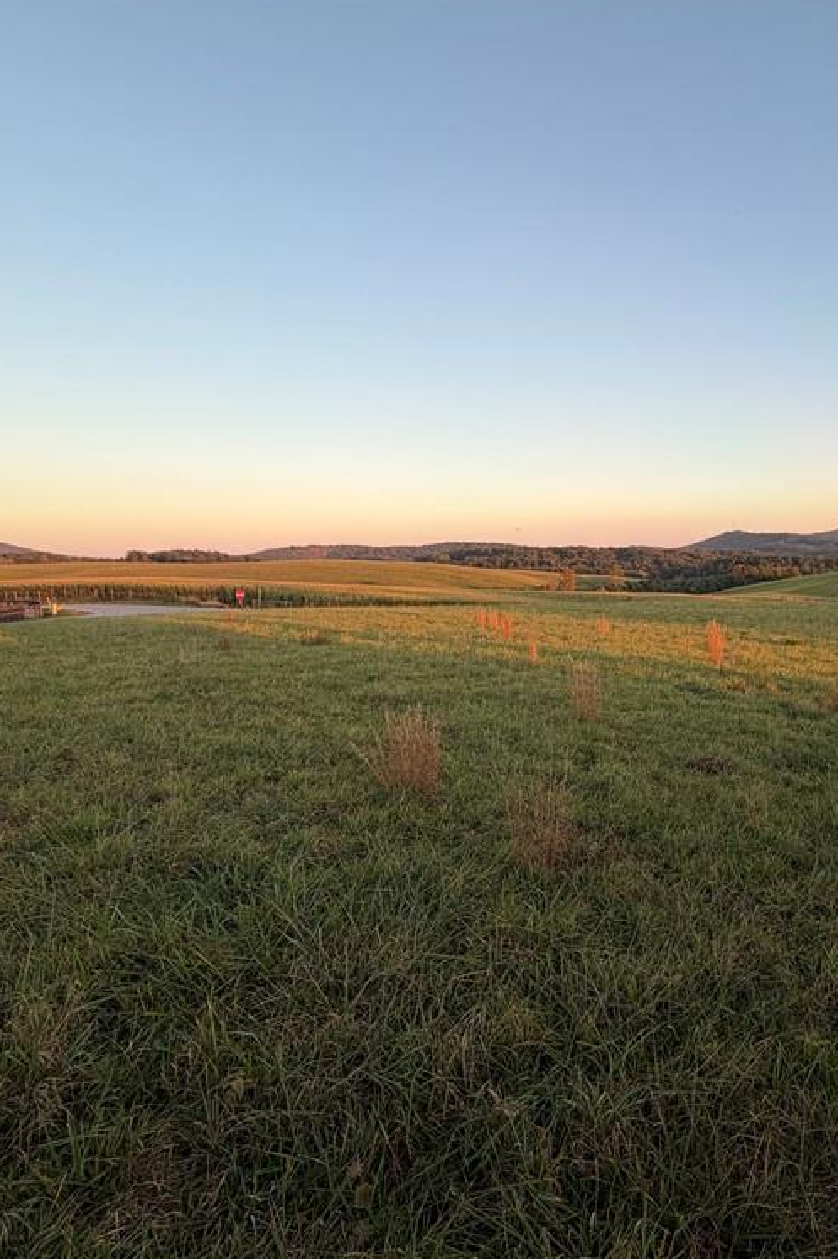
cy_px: 638
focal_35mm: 20
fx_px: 699
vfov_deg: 84.0
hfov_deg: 59.2
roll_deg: +2.3
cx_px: 610
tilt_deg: -6.3
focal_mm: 2.22
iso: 40
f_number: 2.2
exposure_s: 1/242
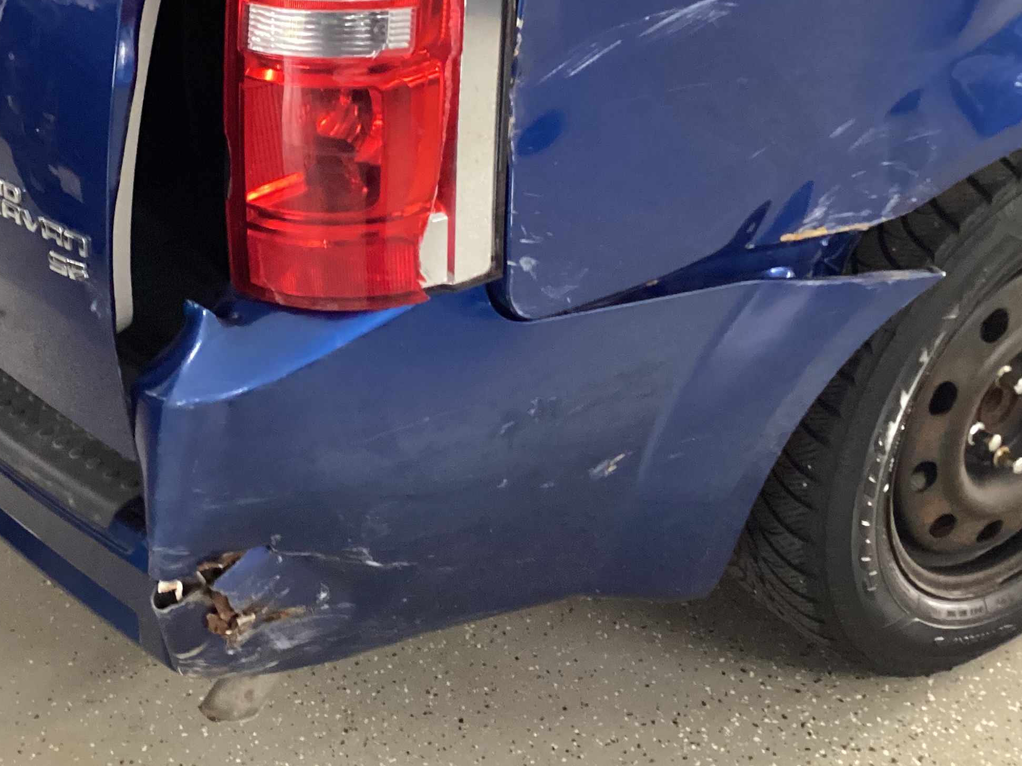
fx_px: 1535
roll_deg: +3.2
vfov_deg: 27.8
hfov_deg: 36.3
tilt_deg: -31.1
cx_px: 320
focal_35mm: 52
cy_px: 227
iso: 400
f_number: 2.4
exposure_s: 1/30
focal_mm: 3.3
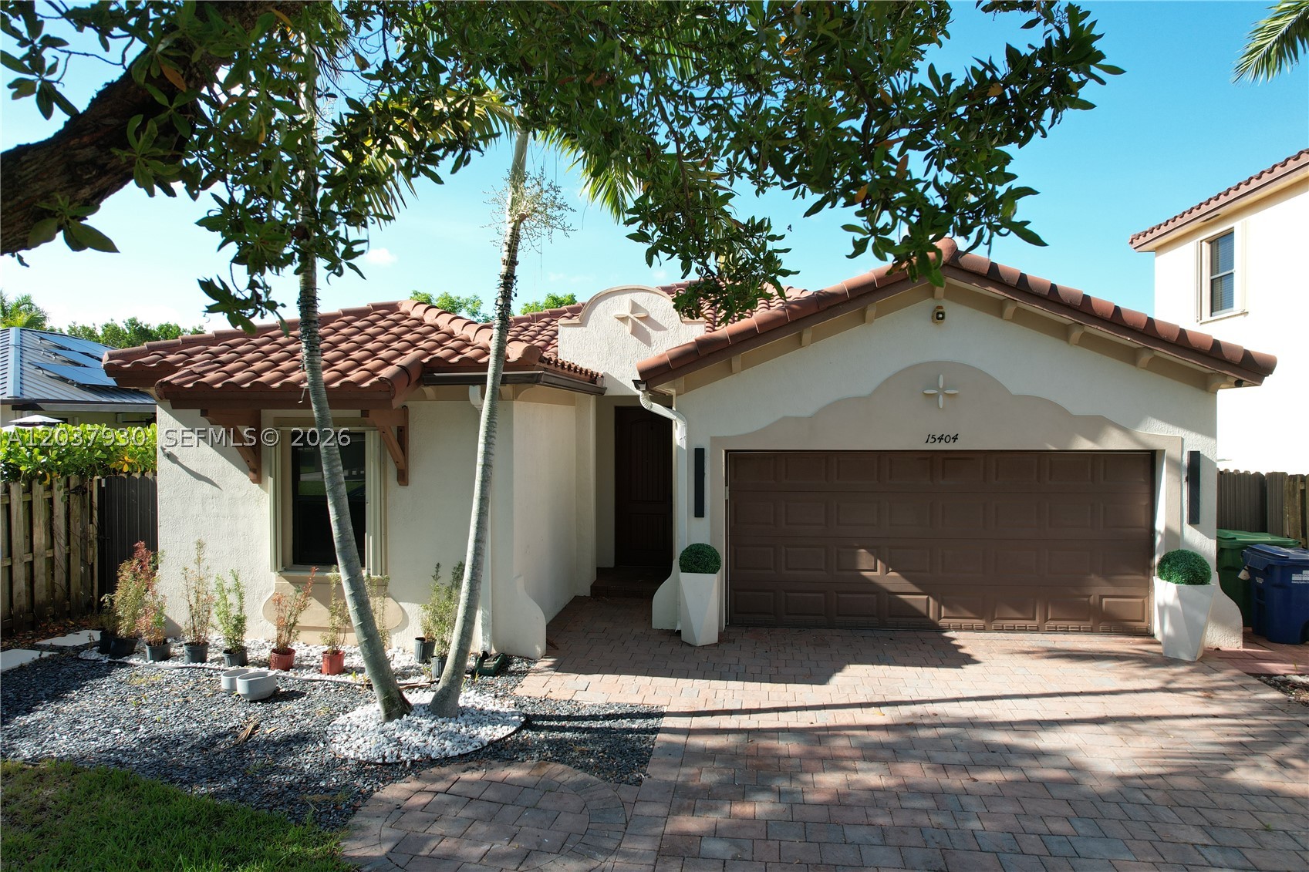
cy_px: 436
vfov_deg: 57.2
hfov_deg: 78.6
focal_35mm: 22
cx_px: 654
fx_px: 800
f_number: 2.8
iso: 100
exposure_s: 1/725
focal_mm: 8.38
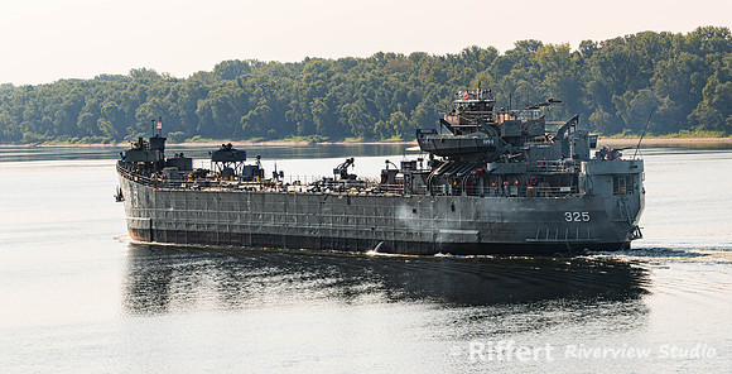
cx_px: 333
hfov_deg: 12.3
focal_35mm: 179
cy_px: 129
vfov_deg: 6.3
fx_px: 3393
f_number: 8
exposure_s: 1/250
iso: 64
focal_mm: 135
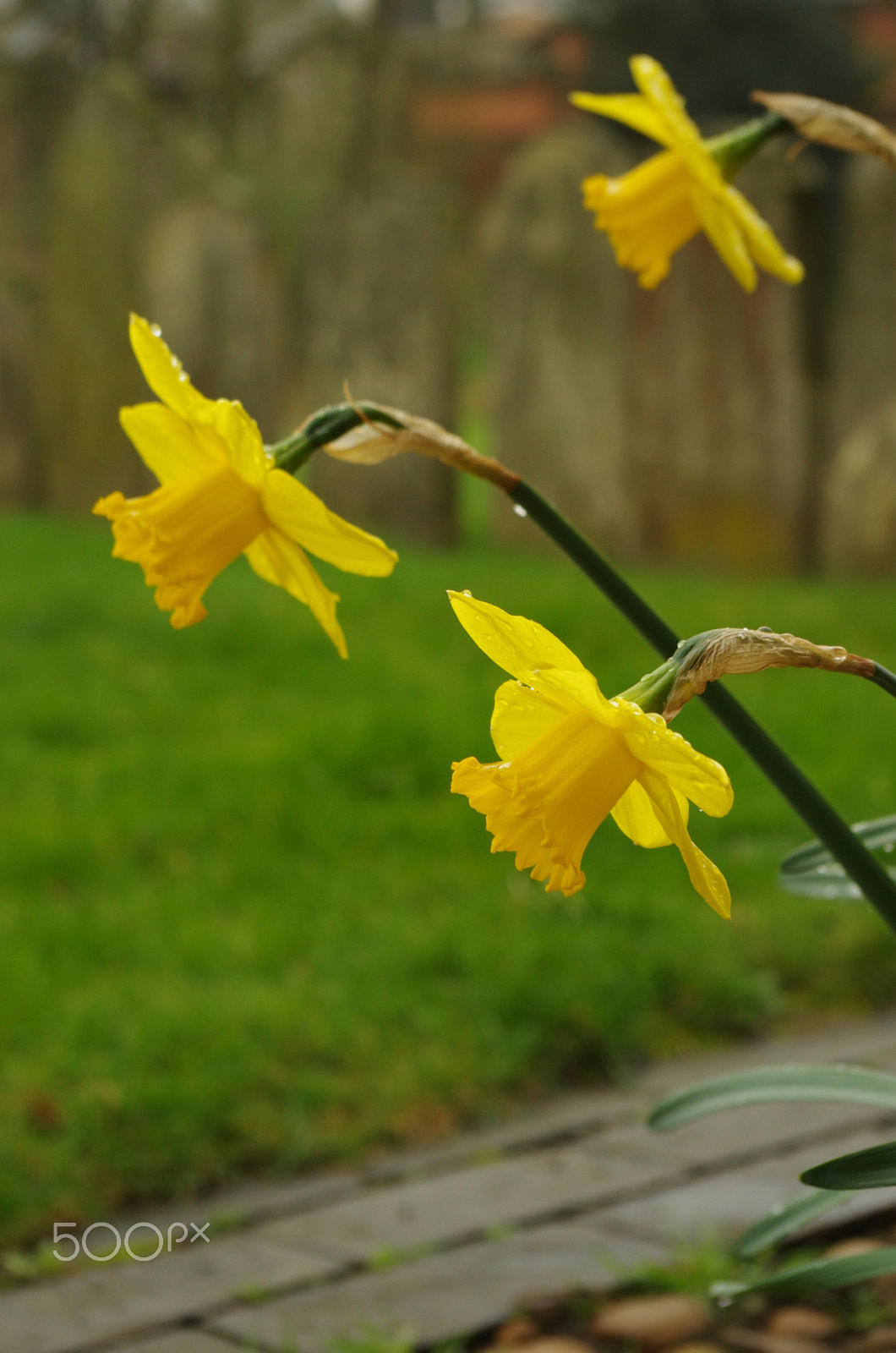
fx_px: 3093
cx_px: 448
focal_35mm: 82
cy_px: 676
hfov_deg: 16.5
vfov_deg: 24.7
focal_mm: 55
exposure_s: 1/200
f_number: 8
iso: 400
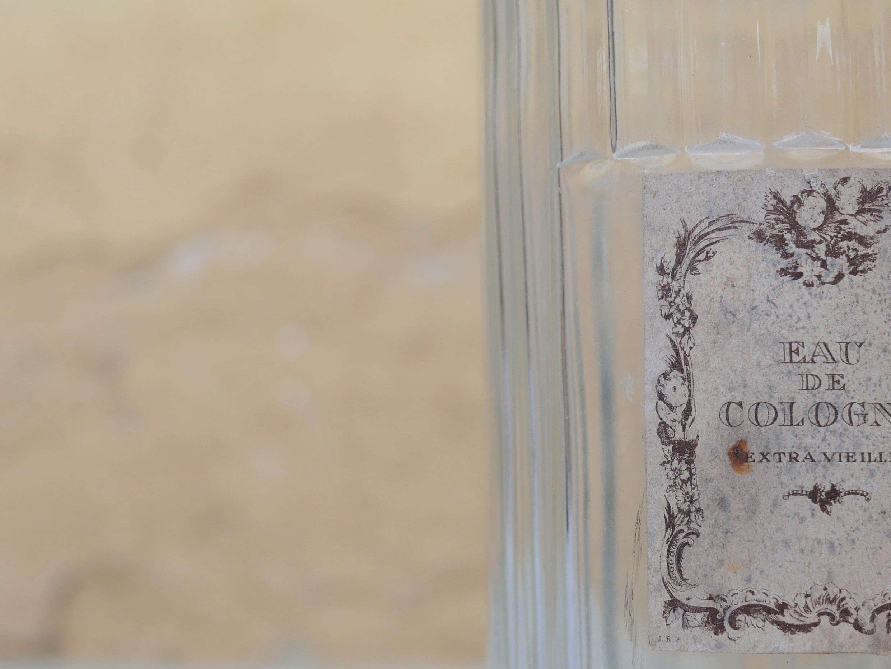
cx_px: 549
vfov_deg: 19.9
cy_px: 351
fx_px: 1906
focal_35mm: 74
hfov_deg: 26.2
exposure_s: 1/320
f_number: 3.2
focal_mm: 20
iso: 200
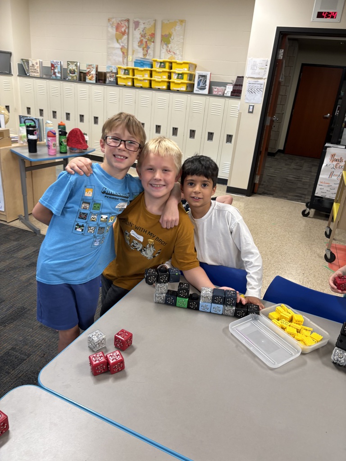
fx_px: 347
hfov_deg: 53.1
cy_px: 230
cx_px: 173
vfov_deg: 67.3
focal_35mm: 26
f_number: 1.6
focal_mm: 5.96
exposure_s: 1/60
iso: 100
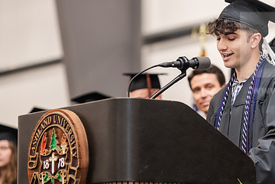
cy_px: 106
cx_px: 217
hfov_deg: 9.3
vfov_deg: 6.2
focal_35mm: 221
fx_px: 1688
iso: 3200
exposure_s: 1/200
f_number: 3.2
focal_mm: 135
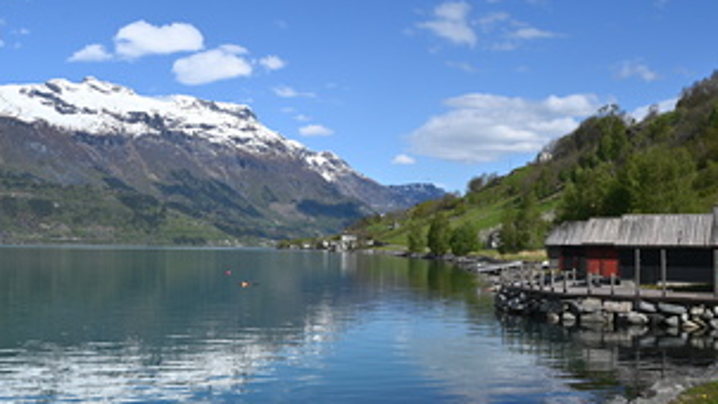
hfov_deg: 46.6
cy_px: 235
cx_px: 311
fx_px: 832
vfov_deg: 27.3
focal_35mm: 44
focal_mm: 31.5
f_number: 8
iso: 100
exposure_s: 1/500
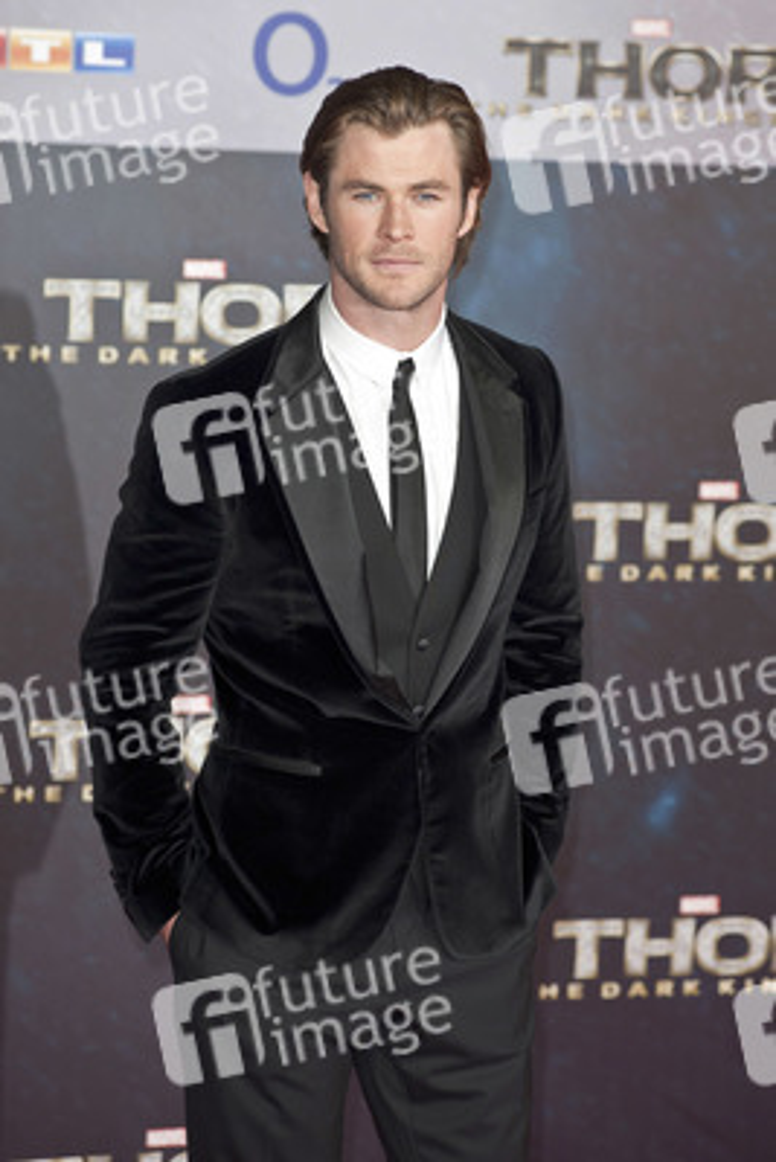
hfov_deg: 10.2
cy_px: 581
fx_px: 4361
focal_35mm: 135
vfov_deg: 15.2
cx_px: 388
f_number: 5.6
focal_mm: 135
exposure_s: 1/200
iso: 800
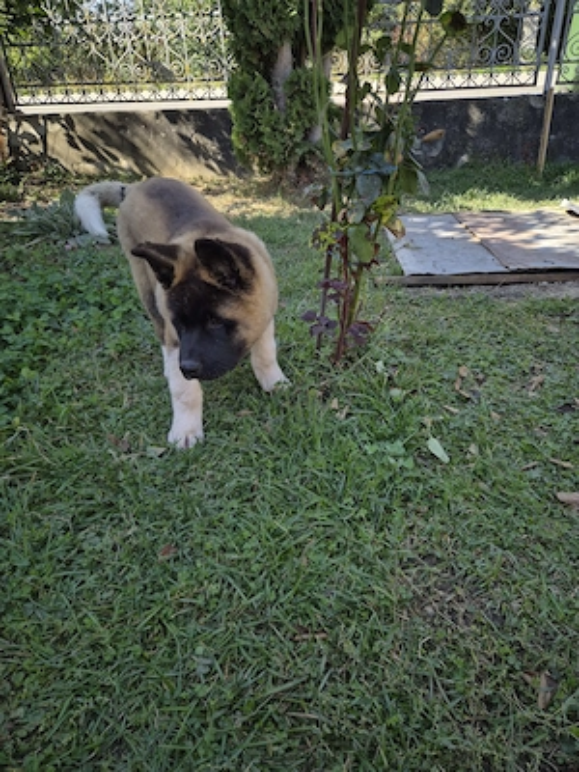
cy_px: 386
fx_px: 513
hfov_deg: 58.9
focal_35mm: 23
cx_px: 290
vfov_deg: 73.9
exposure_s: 1/222
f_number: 1.8
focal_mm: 5.4
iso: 25
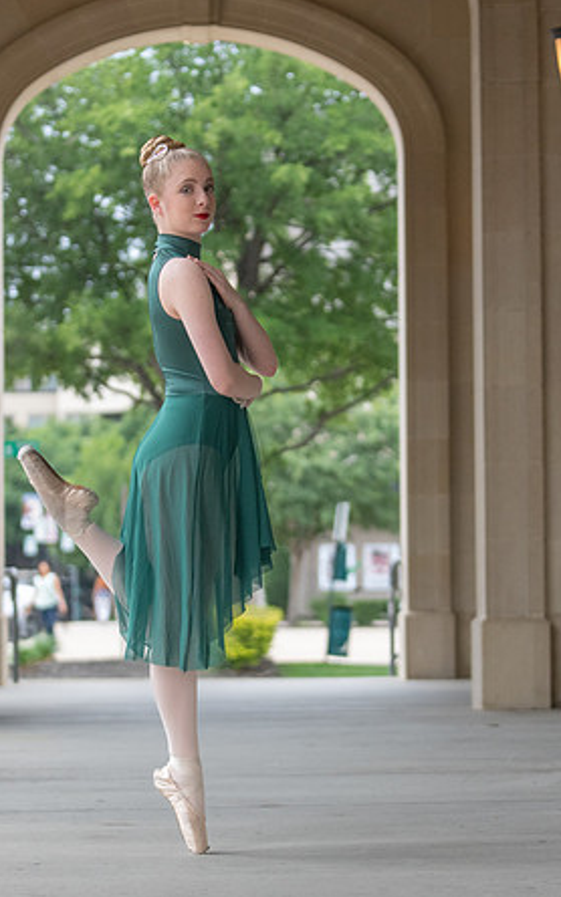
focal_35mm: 123
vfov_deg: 17.0
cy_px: 478
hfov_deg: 10.6
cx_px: 204
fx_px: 3010
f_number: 2.8
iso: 1000
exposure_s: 1/1000
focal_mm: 70
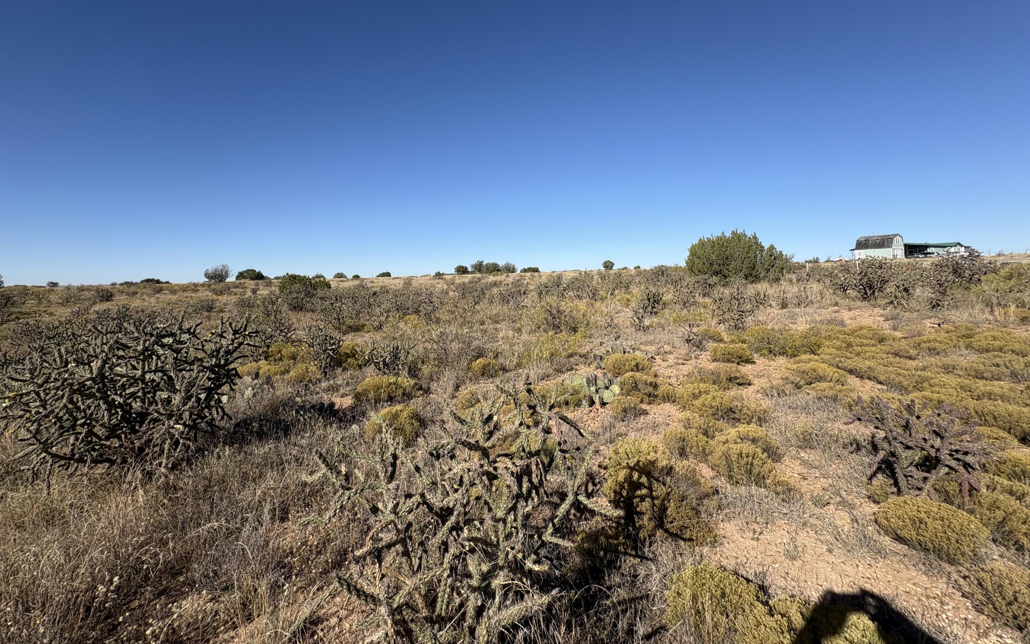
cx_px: 511
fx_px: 421
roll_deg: +2.0
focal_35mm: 15
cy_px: 271
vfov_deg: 74.3
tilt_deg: +1.7
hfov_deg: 101.5
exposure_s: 1/2415
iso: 40
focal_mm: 2.22
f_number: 2.2
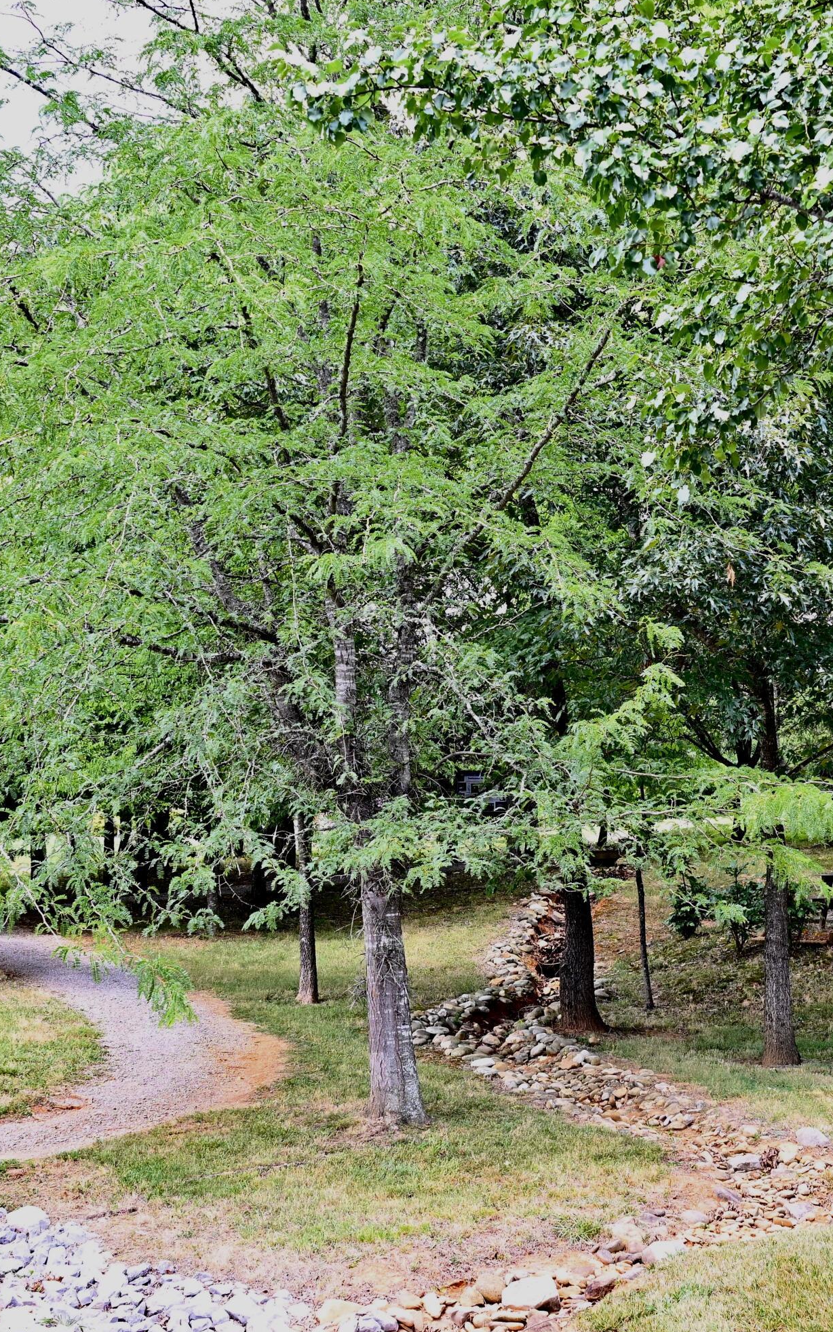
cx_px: 633
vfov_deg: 36.3
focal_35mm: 56
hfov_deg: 22.9
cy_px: 659
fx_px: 2033
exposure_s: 1/80
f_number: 4.5
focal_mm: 24
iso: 200
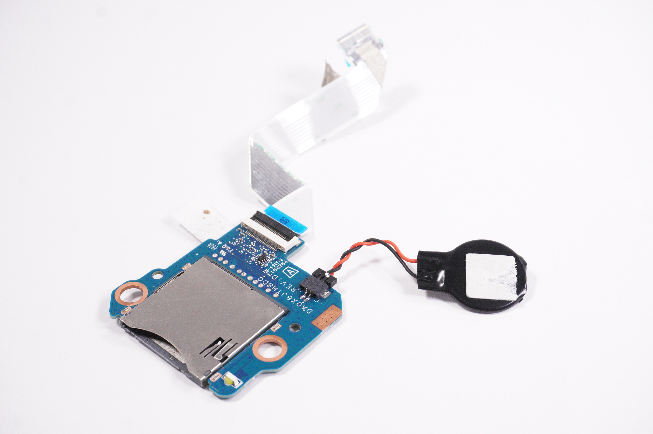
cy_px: 217
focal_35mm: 51
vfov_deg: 26.4
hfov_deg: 38.9
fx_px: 924
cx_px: 326
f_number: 9
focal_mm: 34
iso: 2500
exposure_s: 1/500
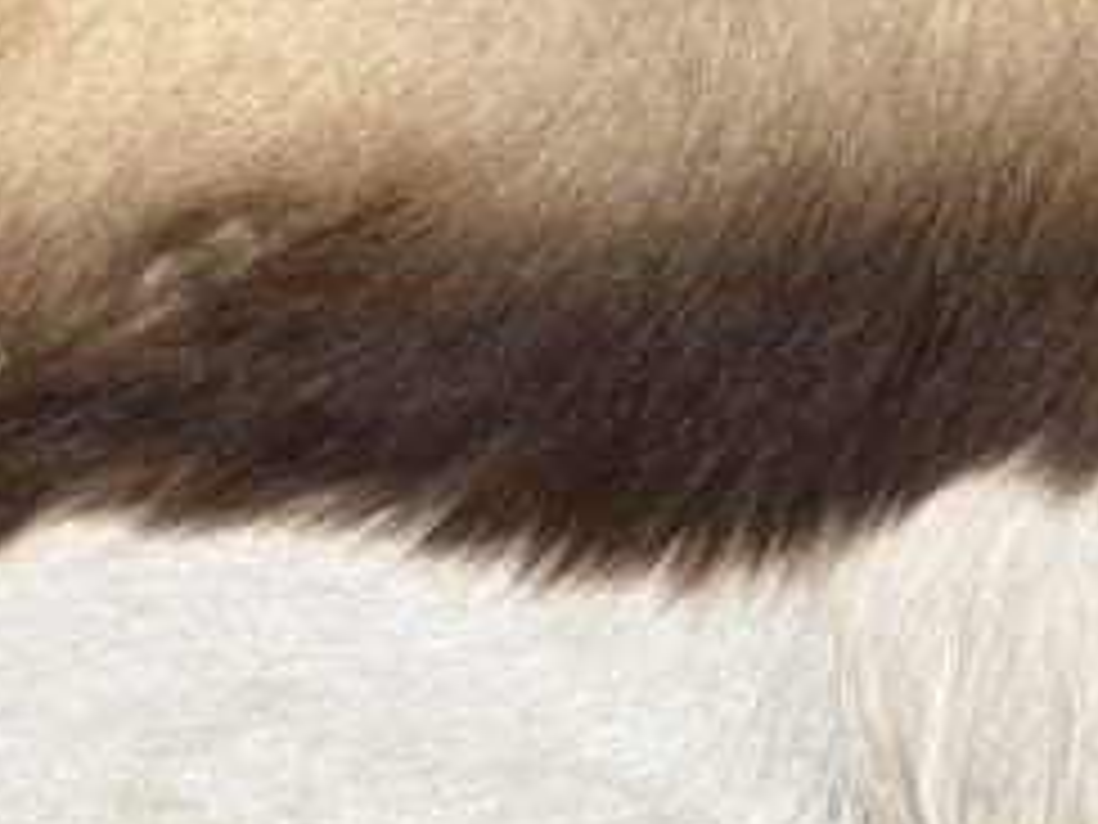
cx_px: -612
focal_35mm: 109
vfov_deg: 12.6
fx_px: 3457
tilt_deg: -81.0
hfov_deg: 16.3
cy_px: -590
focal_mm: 5.96
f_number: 1.6
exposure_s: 1/61
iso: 125
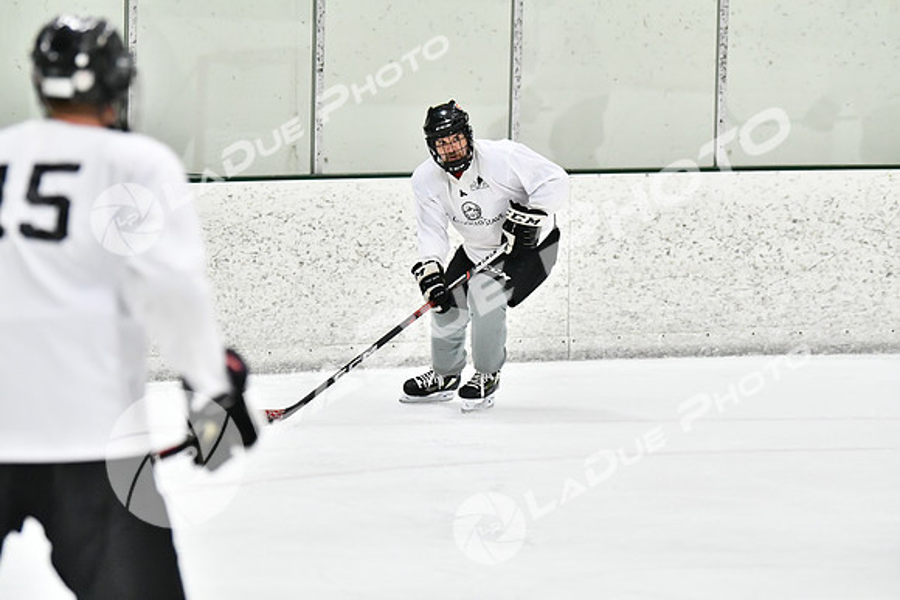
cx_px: 450
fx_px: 4876
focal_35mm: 195
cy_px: 300
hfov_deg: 10.5
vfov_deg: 7.0
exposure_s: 1/1600
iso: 6400
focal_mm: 130
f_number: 2.8
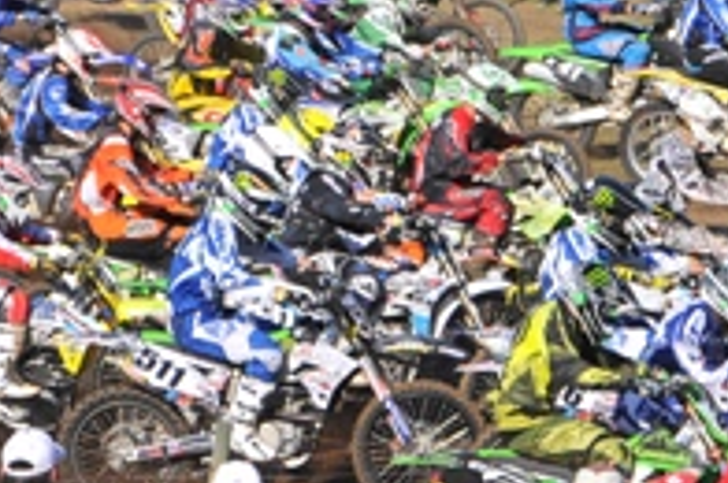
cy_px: 175
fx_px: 7311
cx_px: 368
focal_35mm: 362
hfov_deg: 5.7
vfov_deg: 3.8
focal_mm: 105
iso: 400
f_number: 6.3
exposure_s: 1/2000
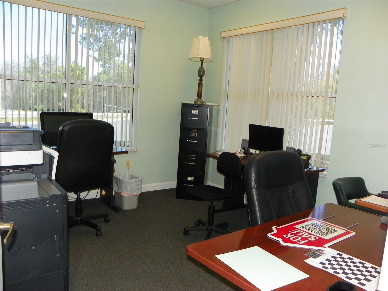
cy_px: 146
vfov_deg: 48.2
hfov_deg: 61.7
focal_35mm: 29
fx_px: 325
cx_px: 194
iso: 200
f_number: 2.8
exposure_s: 1/125
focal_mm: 5.2
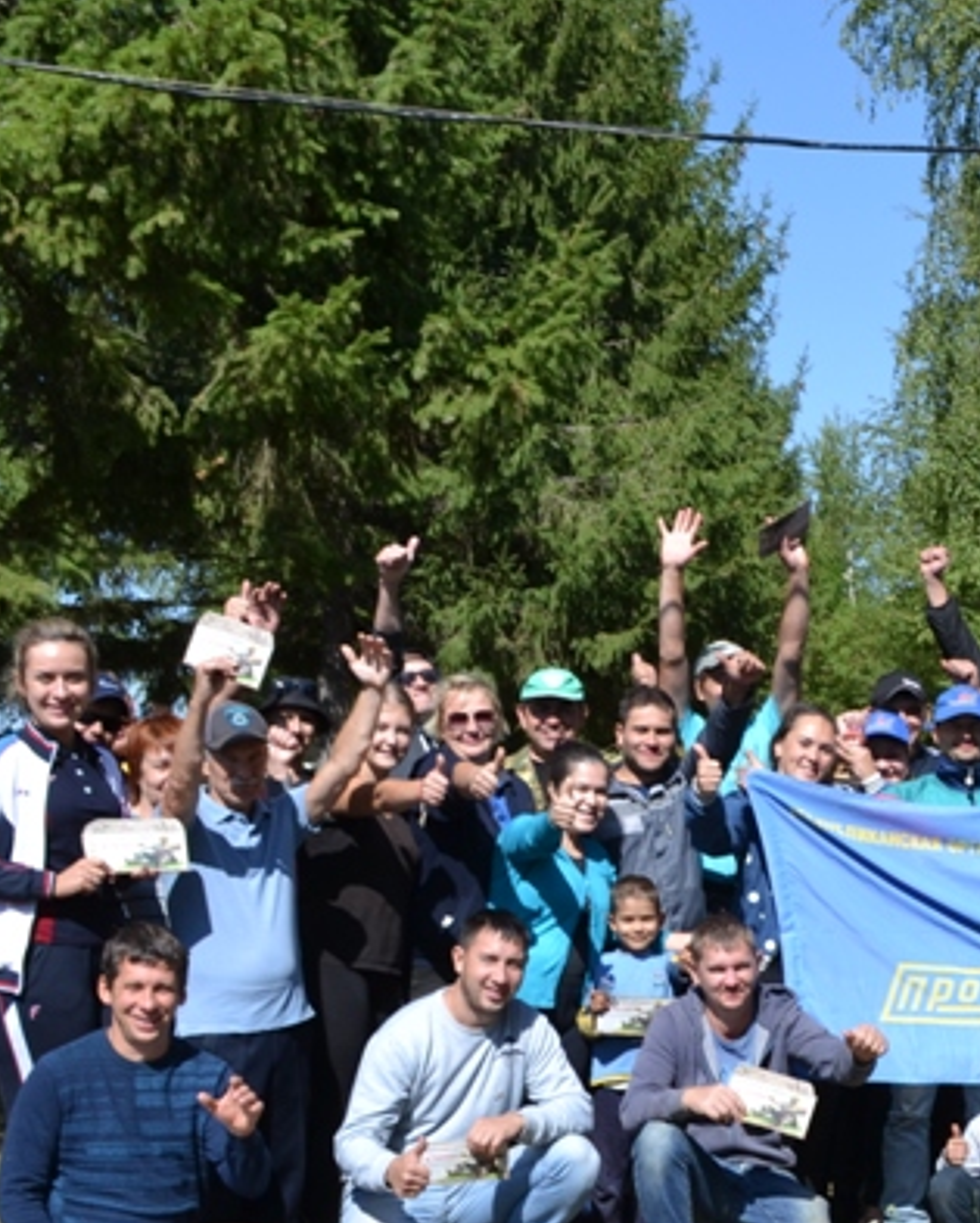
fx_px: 2390
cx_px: 1108
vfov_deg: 28.5
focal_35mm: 66
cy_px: 836
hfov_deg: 21.8
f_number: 7.1
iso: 100
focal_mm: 18
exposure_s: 1/200
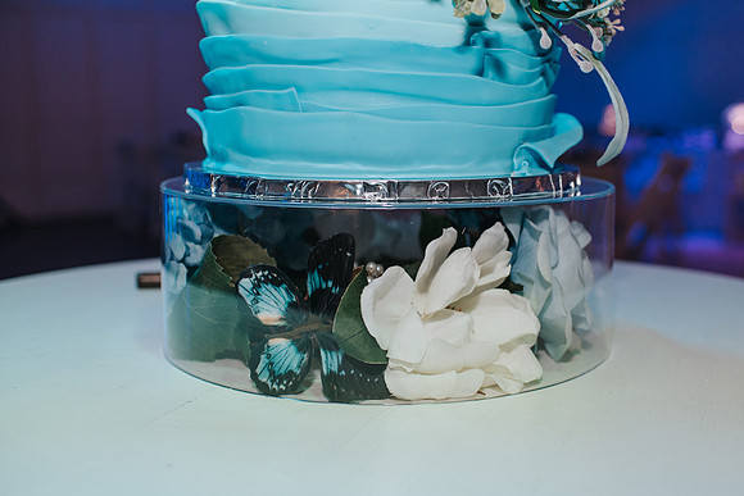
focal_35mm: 43
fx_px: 887
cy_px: 248
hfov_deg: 45.3
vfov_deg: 31.3
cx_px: 434
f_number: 2.8
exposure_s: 1/200
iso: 800
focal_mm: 35
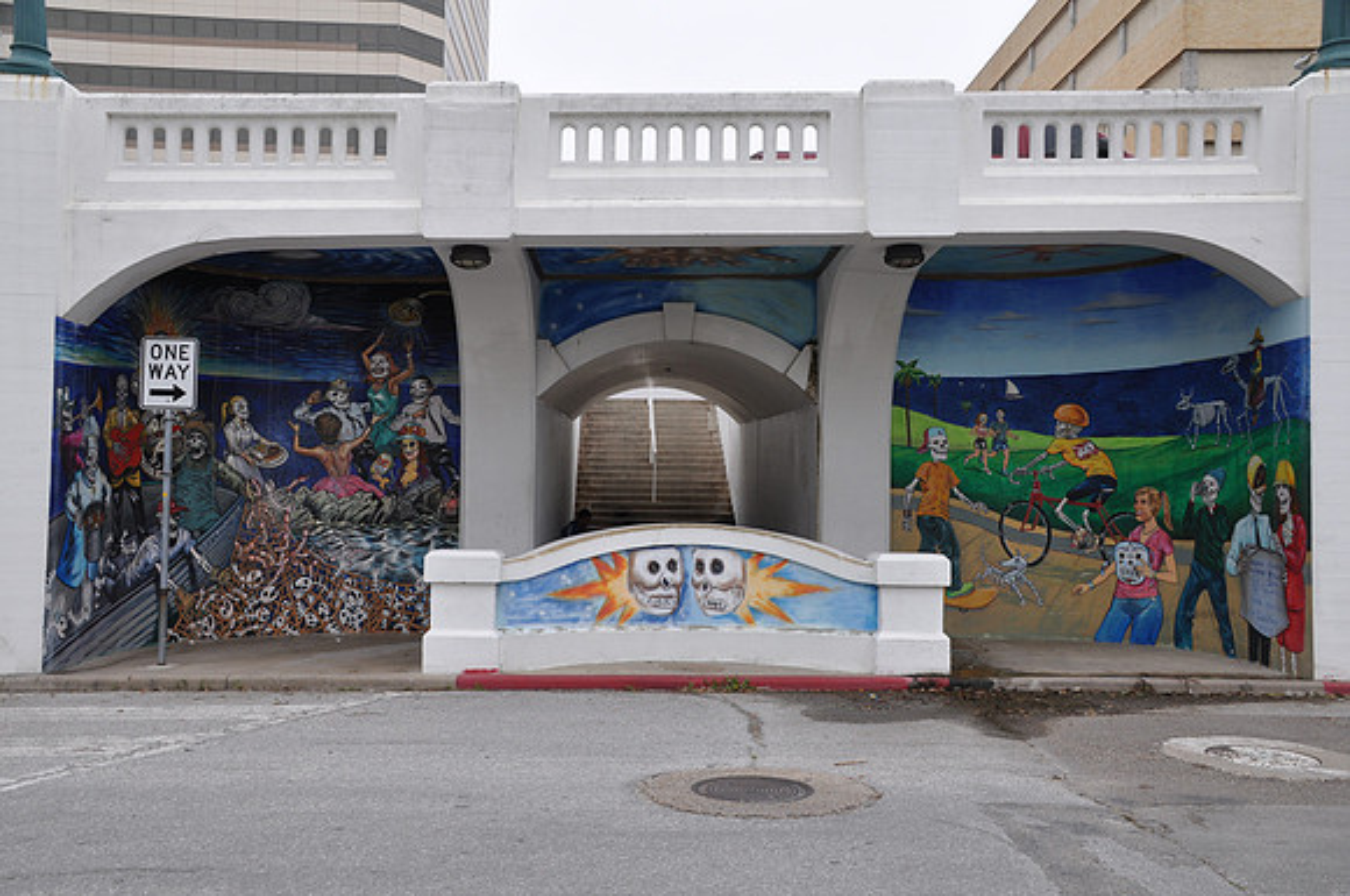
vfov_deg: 36.8
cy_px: 448
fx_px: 1348
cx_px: 675
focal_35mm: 36
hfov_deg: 53.2
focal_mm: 24
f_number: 9
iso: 200
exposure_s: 1/80
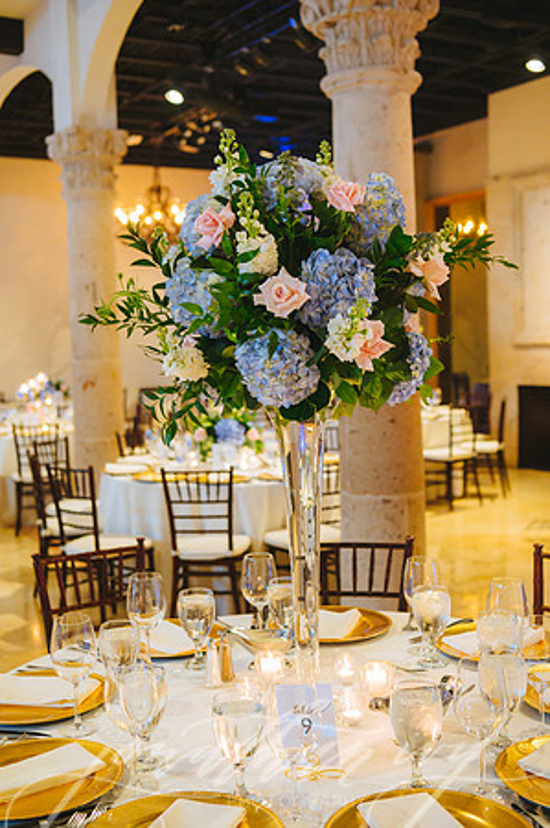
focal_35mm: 44
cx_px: 275
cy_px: 414
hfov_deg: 30.4
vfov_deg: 44.5
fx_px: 1011
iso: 4000
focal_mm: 44
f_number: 3.5
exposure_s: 1/60
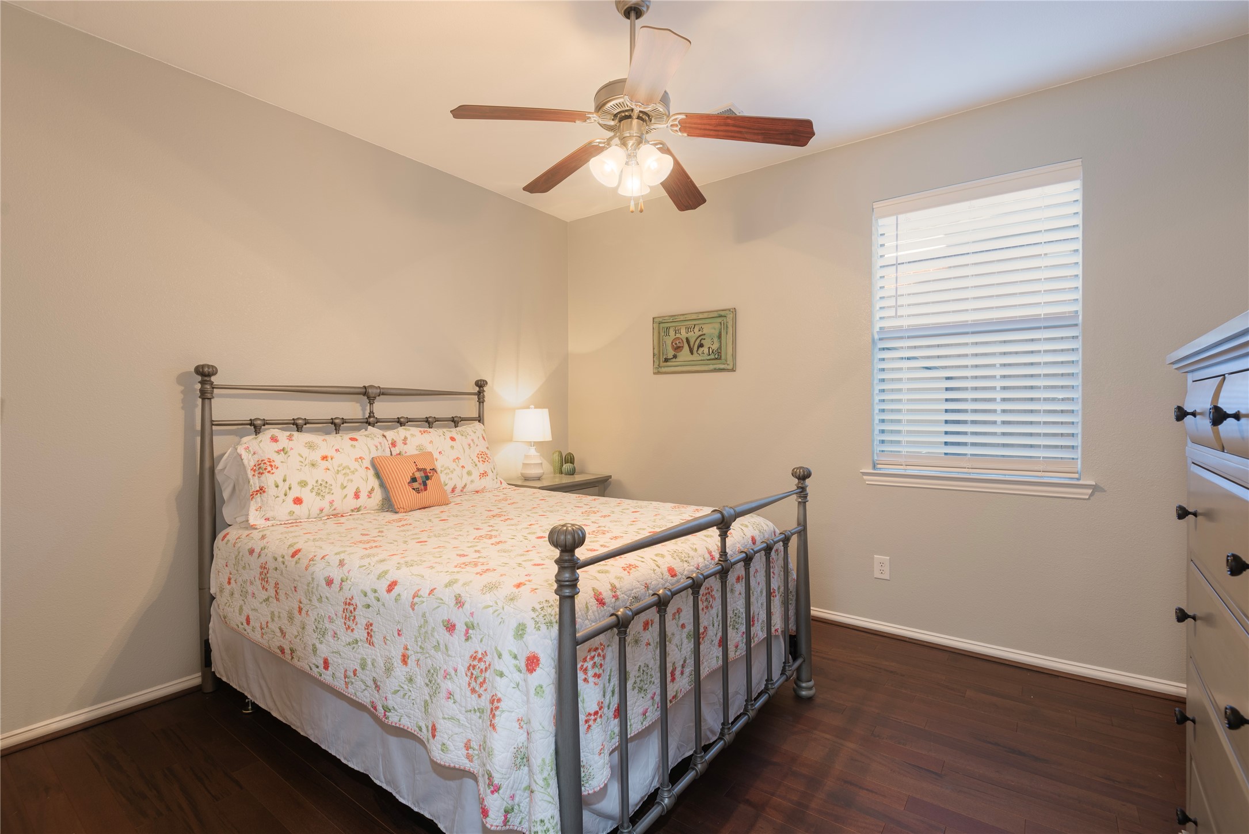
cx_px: 624
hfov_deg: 96.7
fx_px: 555
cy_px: 417
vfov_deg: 73.8
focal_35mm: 16
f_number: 7.1
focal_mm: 16
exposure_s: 1.3
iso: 100
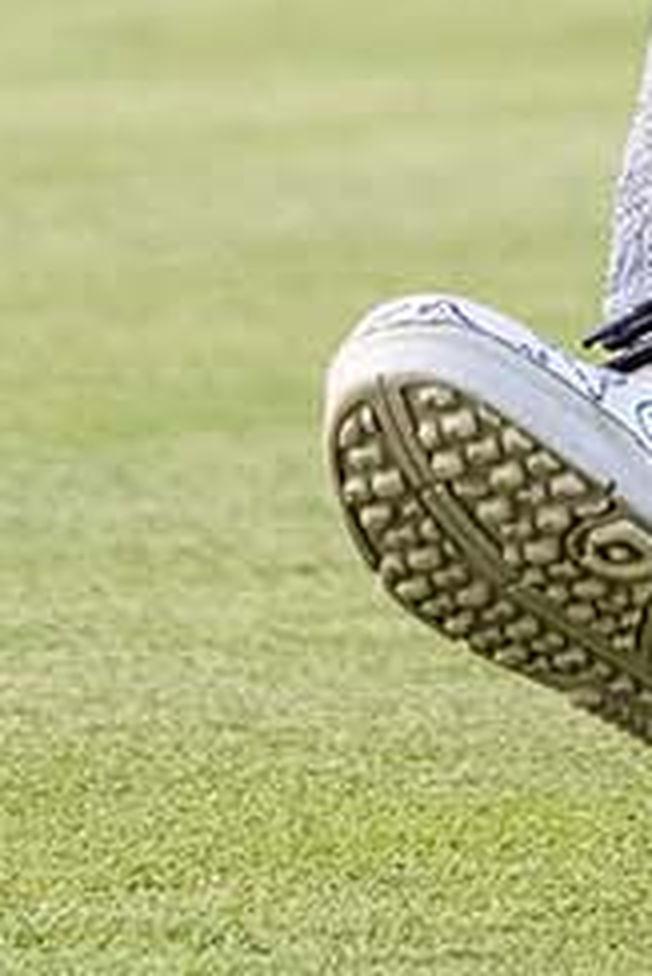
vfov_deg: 2.2
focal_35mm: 943
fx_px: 25580
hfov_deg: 1.5
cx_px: 1460
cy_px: -1552
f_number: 4.5
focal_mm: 160
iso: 1800
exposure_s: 1/640
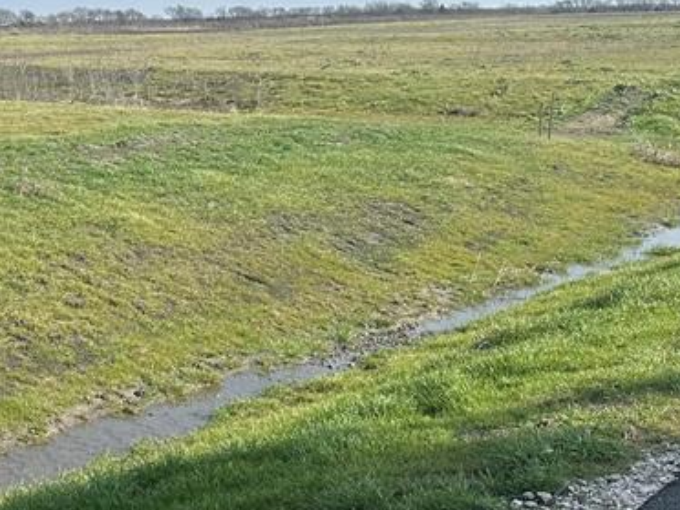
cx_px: -119
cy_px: 203
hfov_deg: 26.4
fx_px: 1297
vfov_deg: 22.2
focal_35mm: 66
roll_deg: +2.1
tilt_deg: -7.2
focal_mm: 6.86
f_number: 1.78
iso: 80
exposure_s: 1/4545
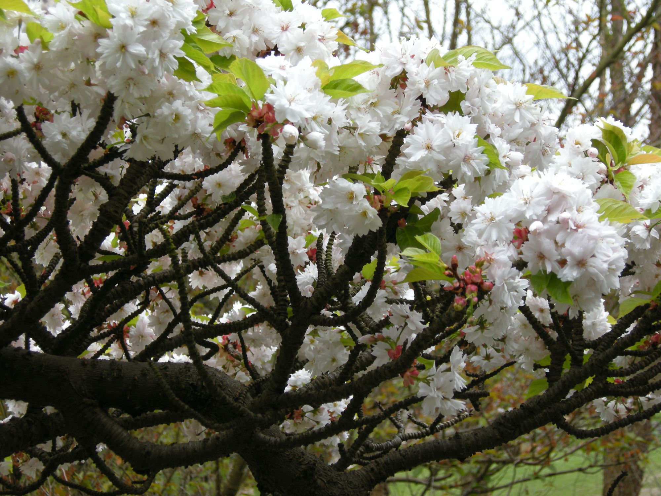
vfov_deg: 19.9
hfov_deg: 26.3
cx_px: 330
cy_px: 248
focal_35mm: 74
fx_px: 1413
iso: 64
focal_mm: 15.7
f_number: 3.9
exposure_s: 1/104
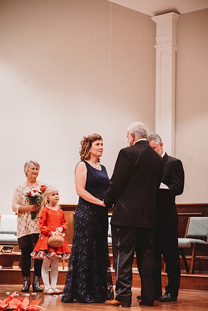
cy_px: 156
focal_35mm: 85
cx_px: 104
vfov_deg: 23.9
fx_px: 737
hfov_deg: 16.1
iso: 5000
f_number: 4
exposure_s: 1/200
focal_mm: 85
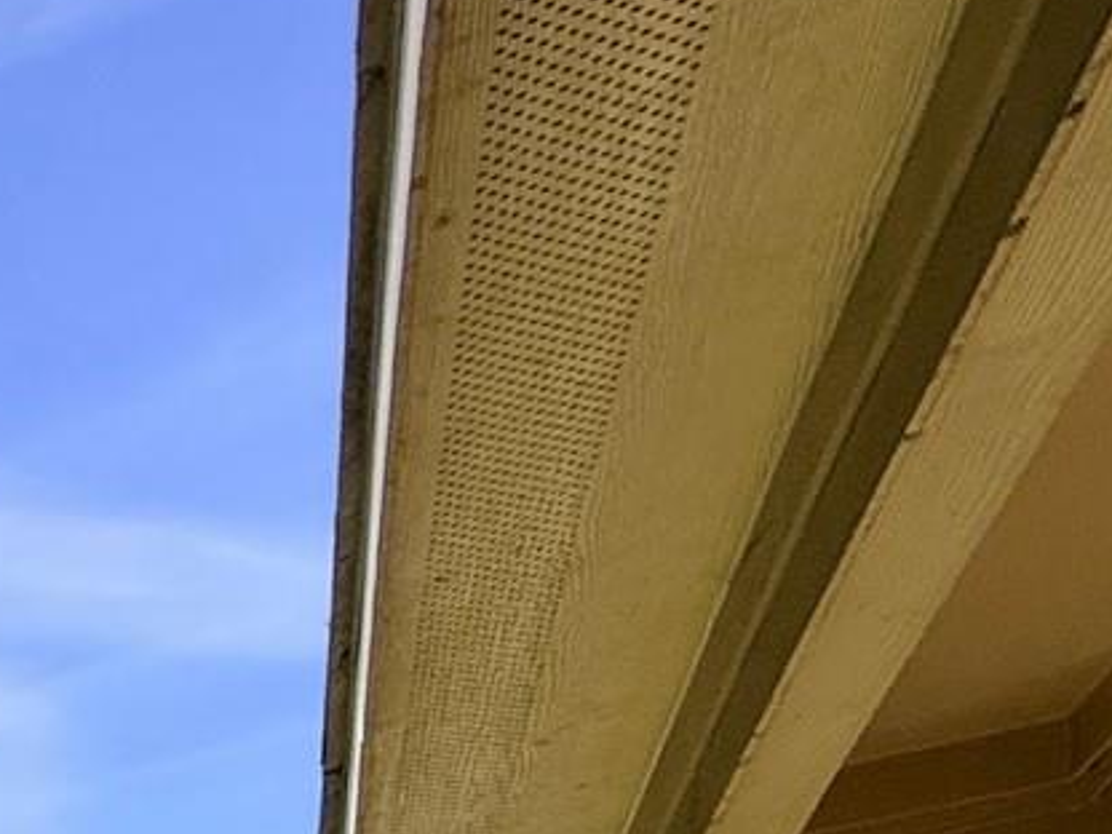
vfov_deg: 15.5
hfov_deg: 15.1
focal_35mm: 69
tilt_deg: -1.8
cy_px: 1799
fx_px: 2217
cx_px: -1580
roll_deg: +1.5
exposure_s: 1/820
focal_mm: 2.22
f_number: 2.2
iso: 50
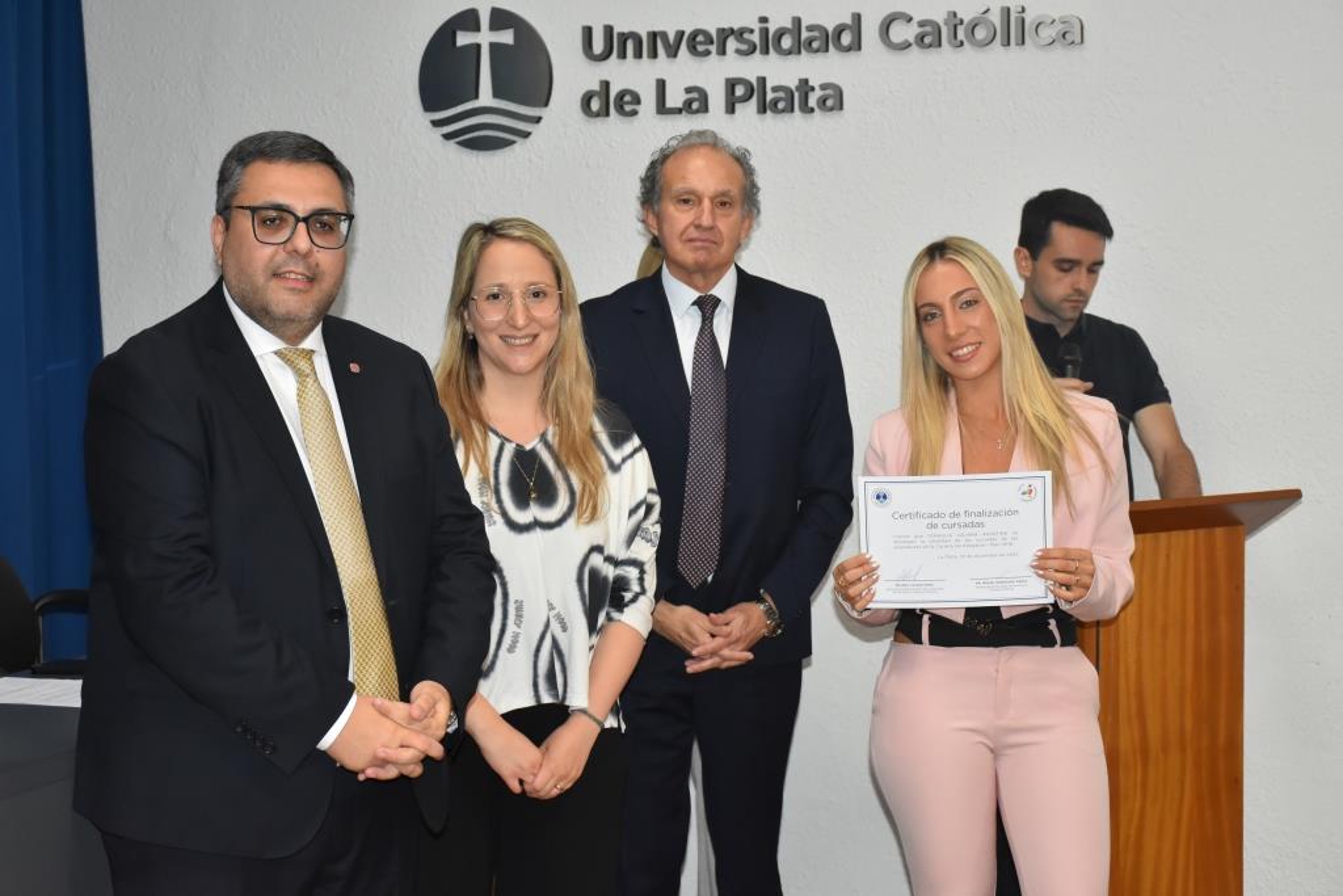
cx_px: 672
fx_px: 2686
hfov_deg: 28.1
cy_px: 448
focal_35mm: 72
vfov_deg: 18.9
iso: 1600
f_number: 5.6
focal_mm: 48
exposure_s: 1/125
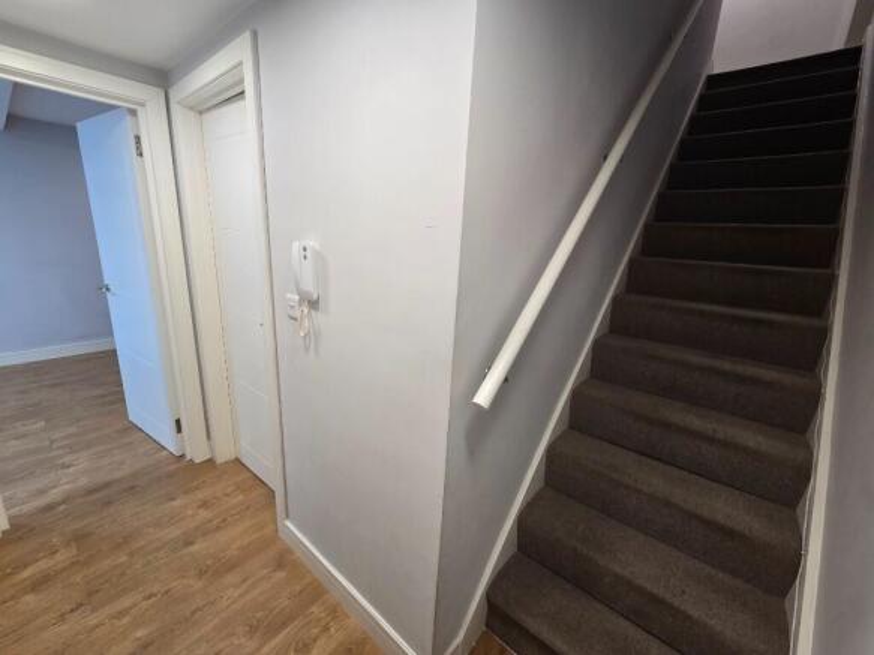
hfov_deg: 106.2
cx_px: 437
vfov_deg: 89.9
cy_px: 328
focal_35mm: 13
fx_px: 328
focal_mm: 2.2
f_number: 2.2
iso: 125
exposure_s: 1/50
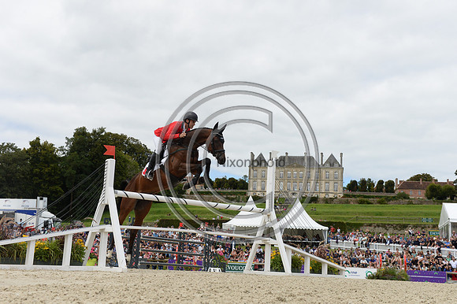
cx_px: 228
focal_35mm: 50
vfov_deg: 27.0
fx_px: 634
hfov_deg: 39.6
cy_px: 152
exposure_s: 1/3200
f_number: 9
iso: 1250
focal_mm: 50
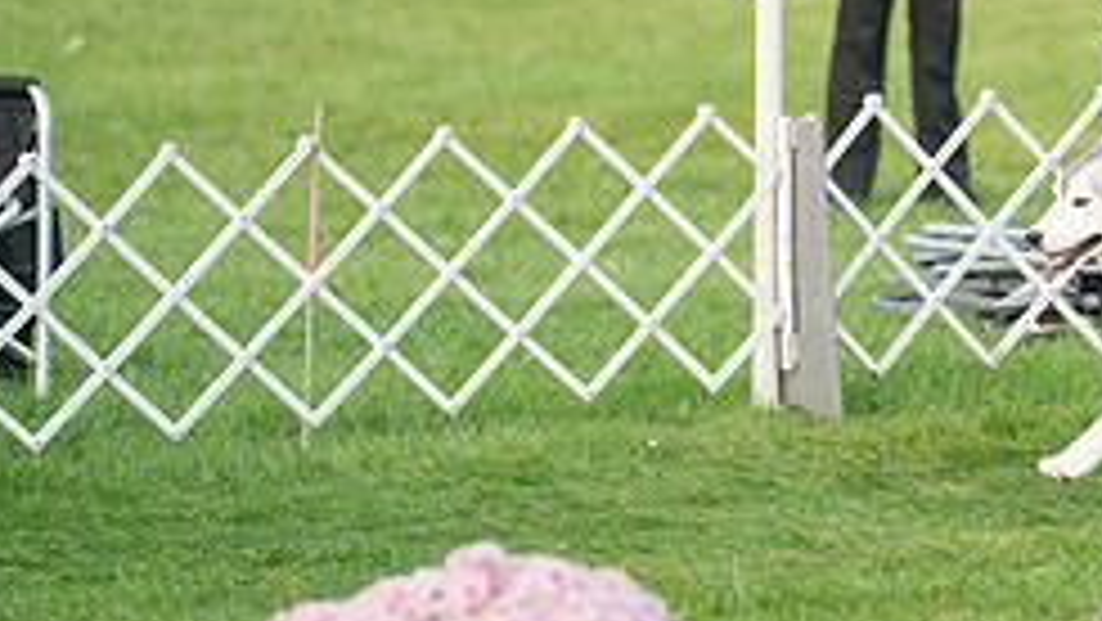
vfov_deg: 3.0
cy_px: 58
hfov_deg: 5.3
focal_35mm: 406
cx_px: 1210
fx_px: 11867
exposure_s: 1/1600
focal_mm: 164
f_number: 2.8
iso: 400
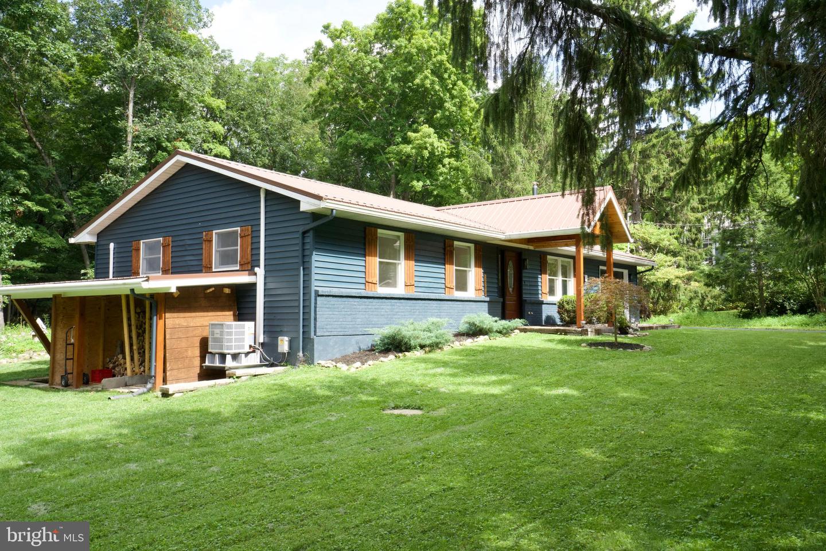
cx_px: 413
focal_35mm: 30
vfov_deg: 43.6
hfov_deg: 61.9
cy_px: 276
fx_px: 688
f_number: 16
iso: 1600
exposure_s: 1/160
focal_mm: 30
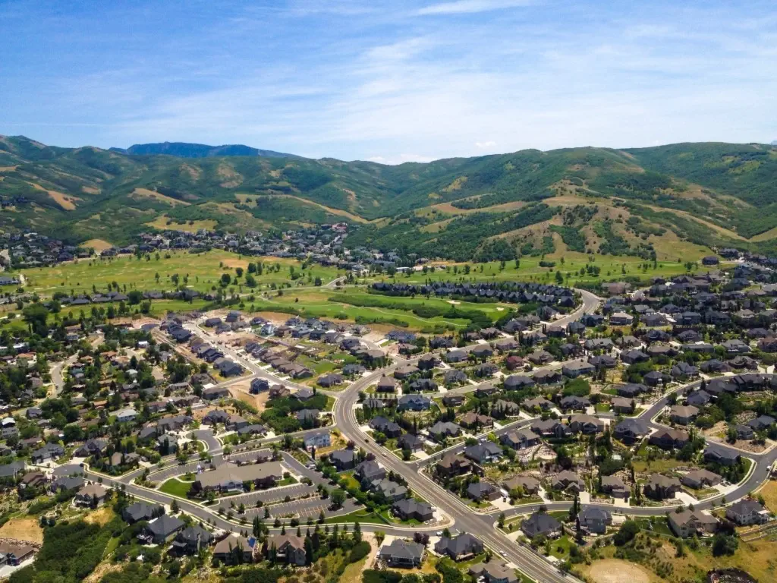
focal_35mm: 35
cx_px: 388
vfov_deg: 40.7
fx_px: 786
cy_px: 292
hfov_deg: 52.6
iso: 50
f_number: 2.4
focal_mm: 4.3
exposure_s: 1/1783
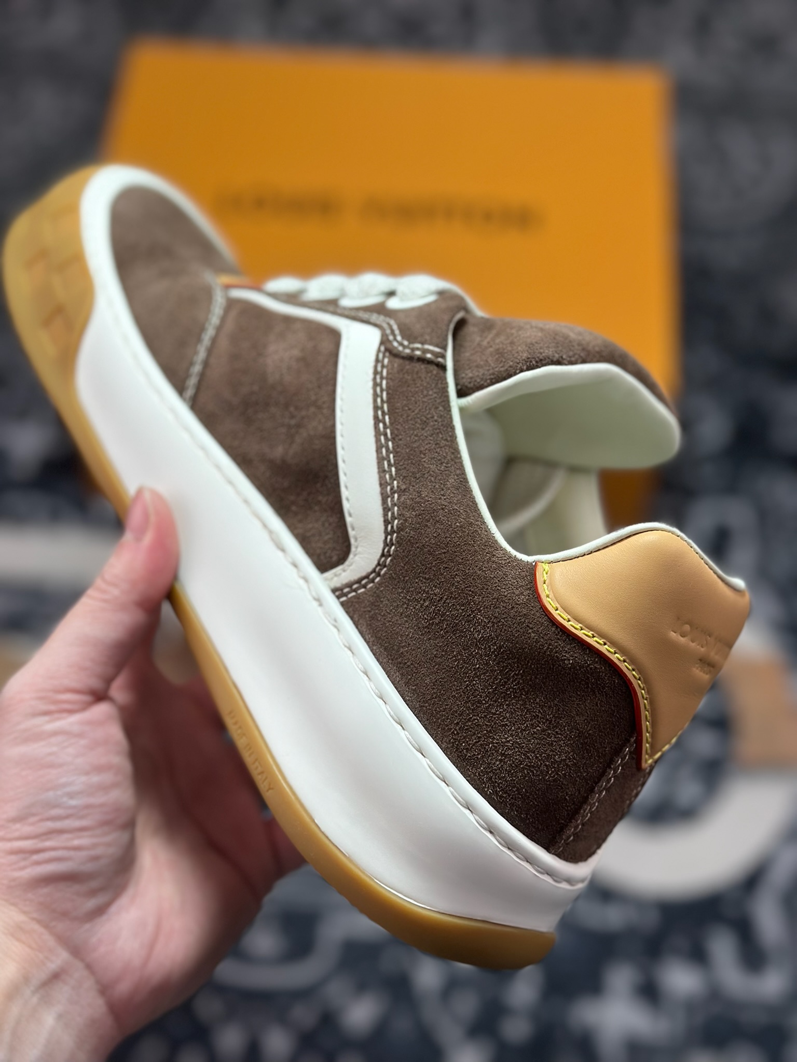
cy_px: 531
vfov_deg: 39.7
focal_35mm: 48
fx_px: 1474
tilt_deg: -57.1
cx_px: 398
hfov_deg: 30.3
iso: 80
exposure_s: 1/1062
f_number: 1.78
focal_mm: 6.86
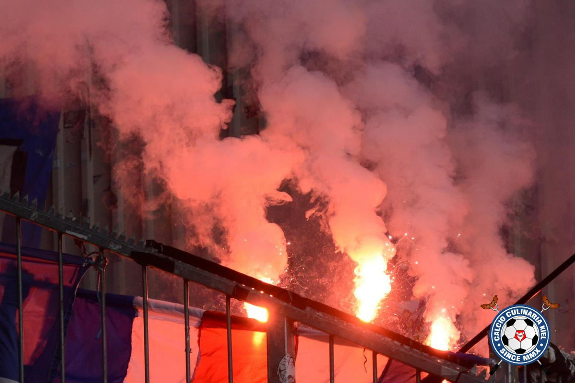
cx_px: 288
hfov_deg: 9.5
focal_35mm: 218
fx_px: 3475
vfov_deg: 6.3
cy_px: 192
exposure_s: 1/640
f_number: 14
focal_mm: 145
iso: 500
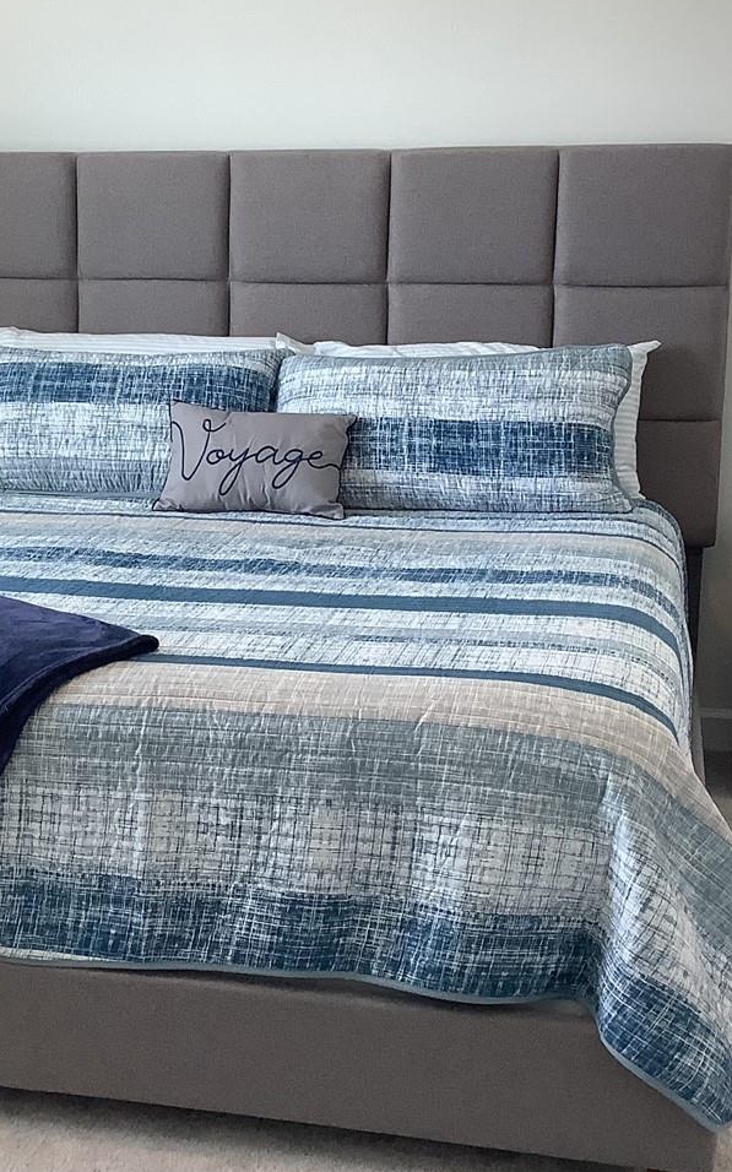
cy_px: 549
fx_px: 1757
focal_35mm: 55
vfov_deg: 36.9
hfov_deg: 23.4
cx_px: 245
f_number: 2.4
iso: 100
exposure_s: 1/120
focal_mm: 3.3
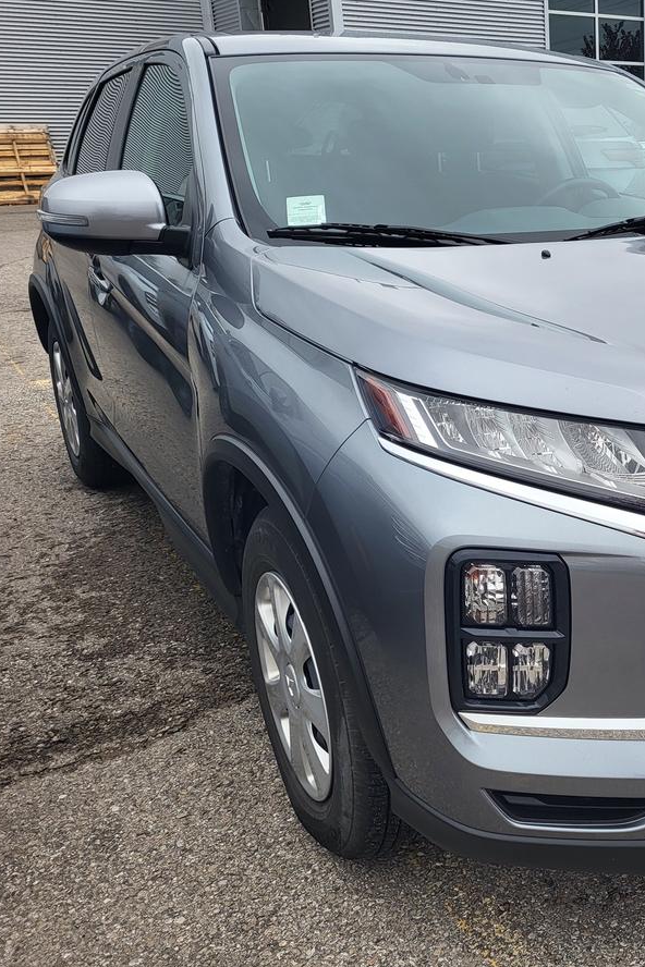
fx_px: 1048
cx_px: 670
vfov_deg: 49.5
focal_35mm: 39
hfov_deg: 31.2
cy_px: 449
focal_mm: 5.4
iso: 40
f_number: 1.8
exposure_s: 1/485
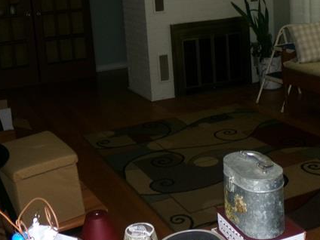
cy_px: 34
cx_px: 198
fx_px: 536
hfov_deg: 33.1
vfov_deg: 24.6
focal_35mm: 58
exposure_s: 1/34
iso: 200
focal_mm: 4.3
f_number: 3.7
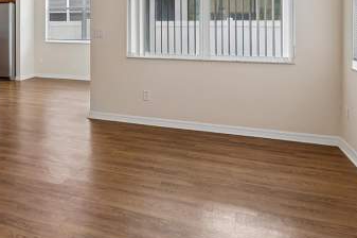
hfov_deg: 45.2
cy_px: 25
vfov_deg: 33.2
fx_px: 376
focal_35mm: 38
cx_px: 25
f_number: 10
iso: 800
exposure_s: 1/25
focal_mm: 16
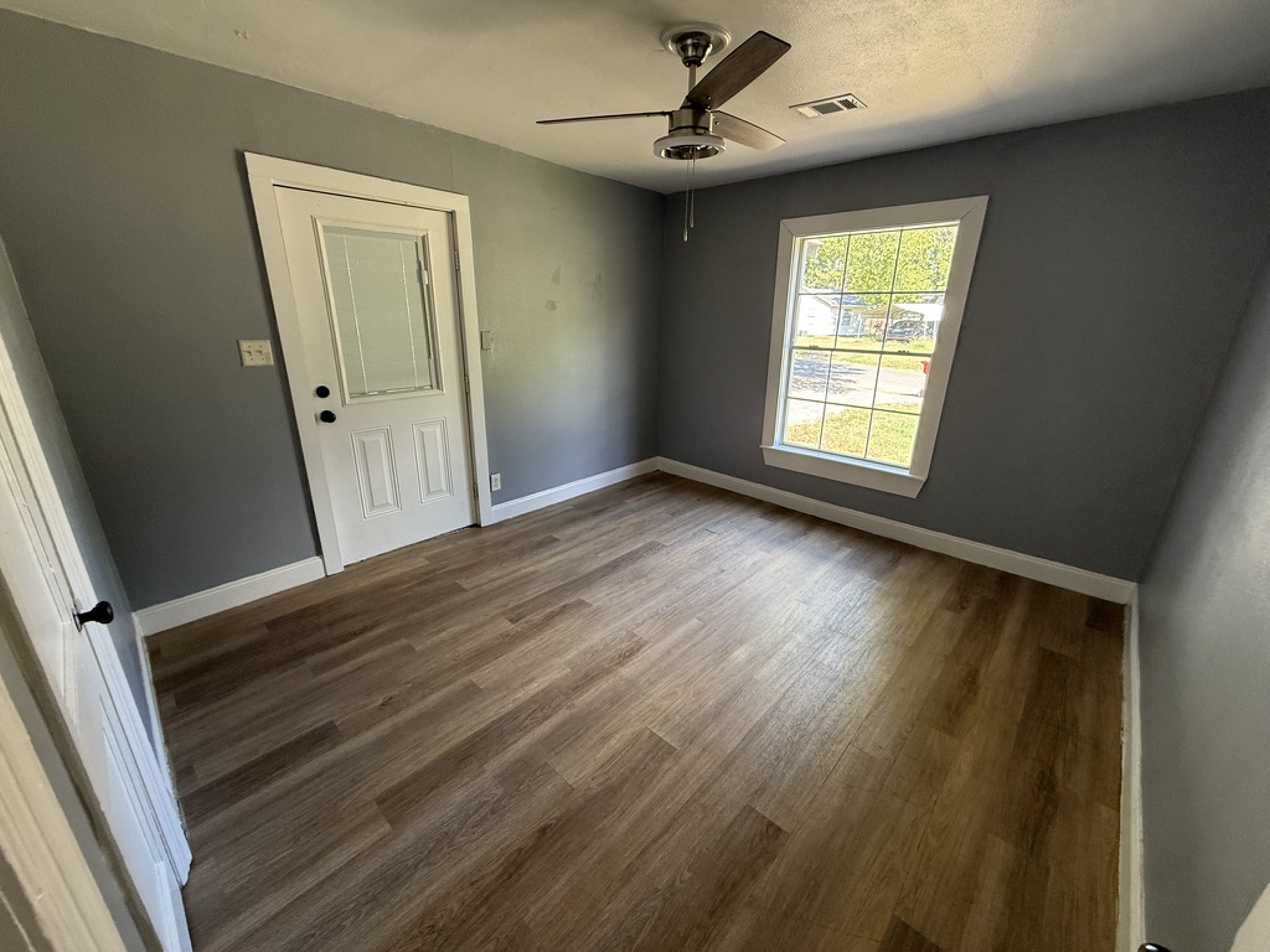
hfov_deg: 102.1
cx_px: 635
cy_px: 476
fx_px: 514
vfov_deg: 85.7
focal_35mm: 14
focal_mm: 2.22
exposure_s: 1/99
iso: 200
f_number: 2.2
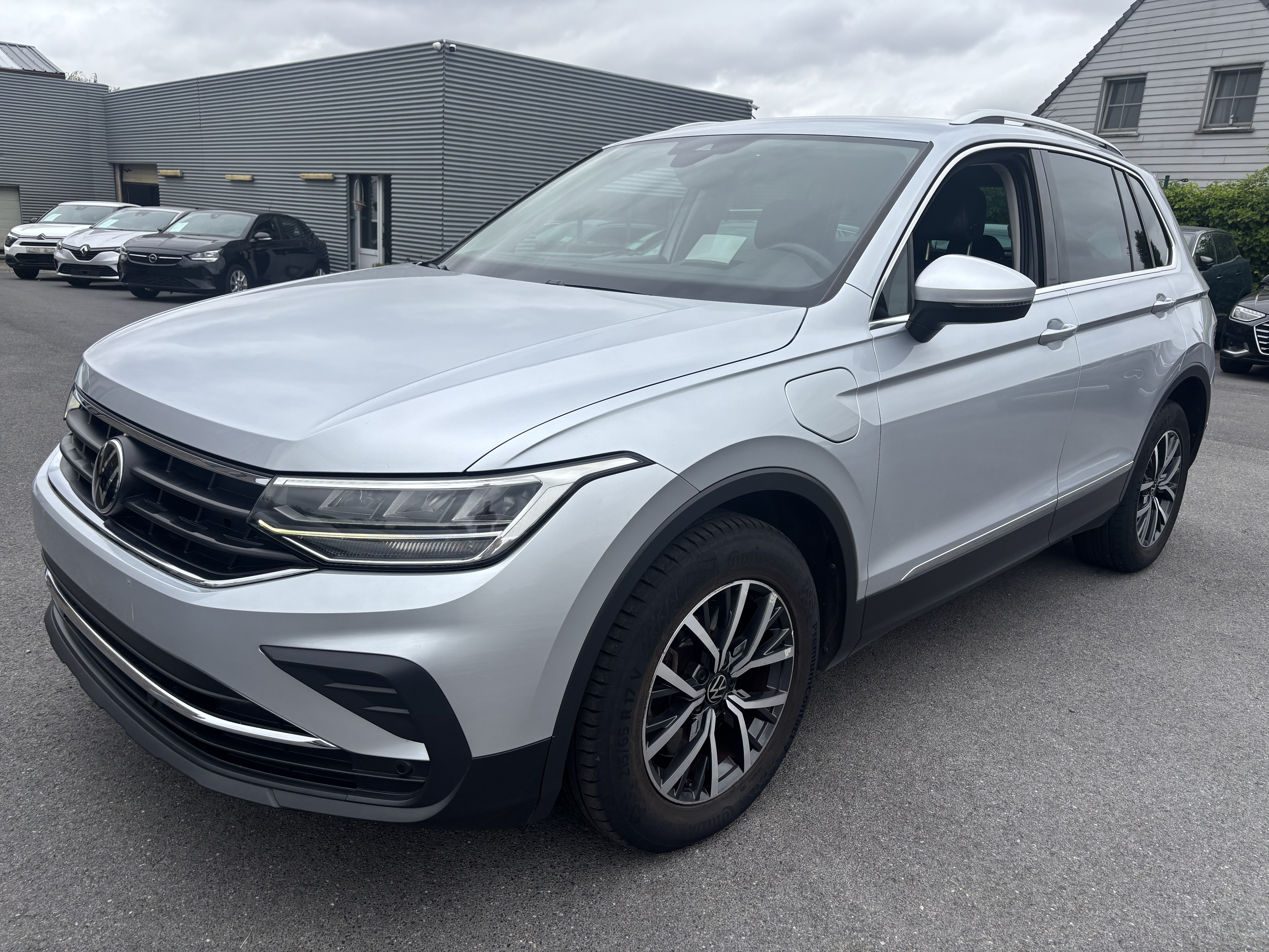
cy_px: 476
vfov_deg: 53.1
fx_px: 953
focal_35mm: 26
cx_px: 634
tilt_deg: -15.2
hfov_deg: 67.3
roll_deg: -3.5
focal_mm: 5.96
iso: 50
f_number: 1.6
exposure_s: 1/1058
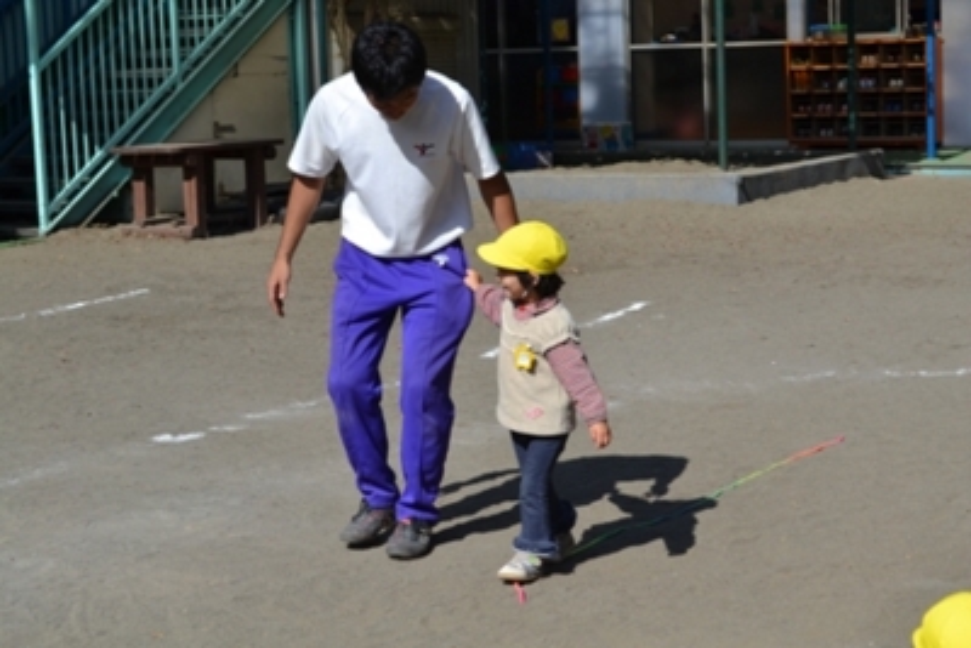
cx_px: 486
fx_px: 2226
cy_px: 324
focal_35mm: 82
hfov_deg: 24.6
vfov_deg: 16.6
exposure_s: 1/250
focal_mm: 55
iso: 100
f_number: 8
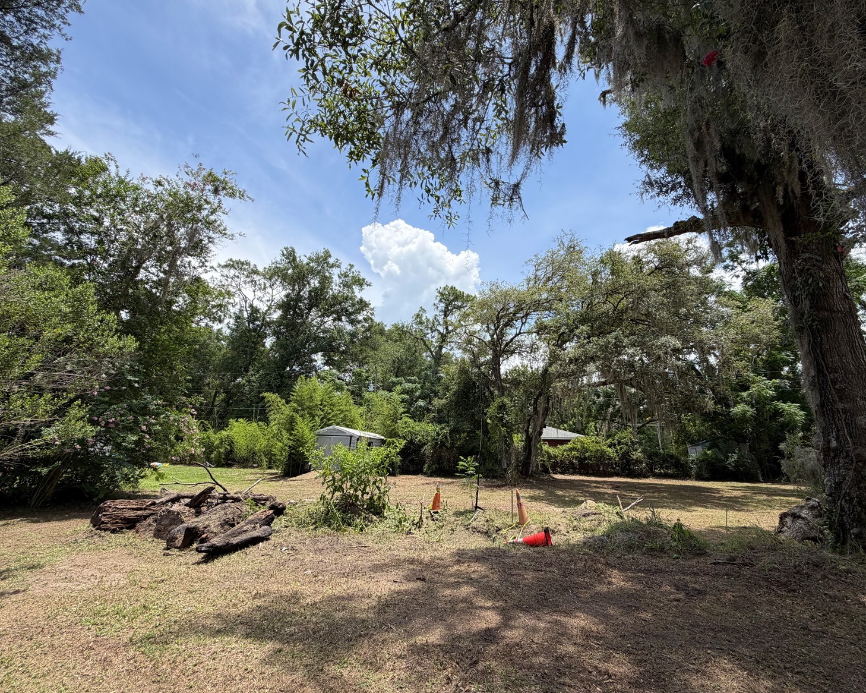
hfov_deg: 96.8
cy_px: 341
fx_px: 384
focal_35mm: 15
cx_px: 444
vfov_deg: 84.0
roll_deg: -1.6
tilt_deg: +16.3
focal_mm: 2.22
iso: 32
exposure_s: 1/770
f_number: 2.2
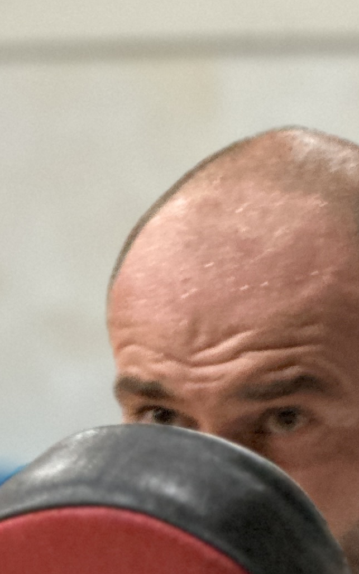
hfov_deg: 4.1
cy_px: 548
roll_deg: +1.3
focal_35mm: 320
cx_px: -264
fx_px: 5007
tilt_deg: +0.1
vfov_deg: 6.5
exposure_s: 1/14
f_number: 2.8
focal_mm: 9
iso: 400
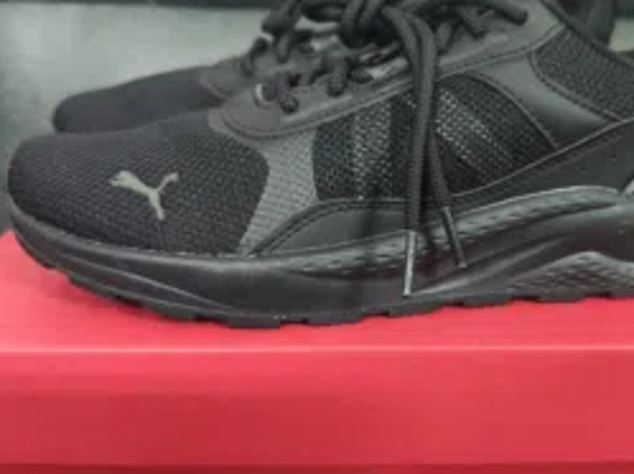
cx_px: 382
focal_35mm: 37
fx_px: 677
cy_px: 252
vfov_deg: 38.6
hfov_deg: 49.9
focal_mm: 7.01
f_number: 1.69
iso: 2328
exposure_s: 1/60
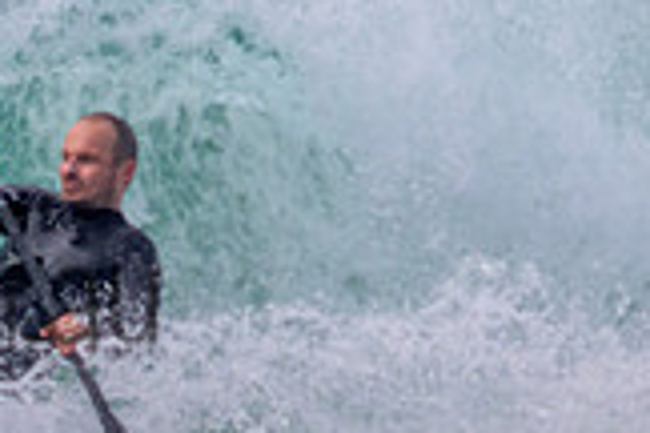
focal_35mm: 3831
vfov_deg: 0.4
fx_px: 69165
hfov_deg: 0.5
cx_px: -275
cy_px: 166
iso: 1250
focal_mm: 800
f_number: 11
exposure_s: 1/2000
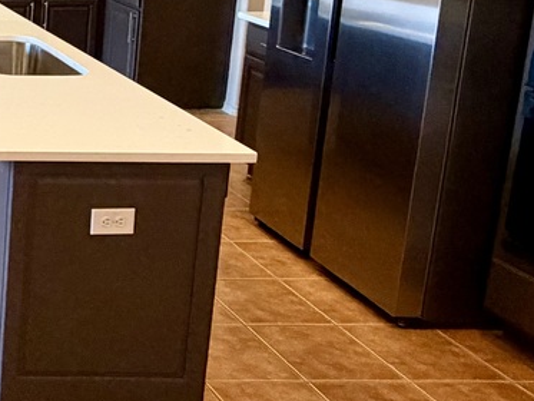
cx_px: -273
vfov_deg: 25.7
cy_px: 4
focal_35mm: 54
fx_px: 833
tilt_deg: -10.7
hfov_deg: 25.9
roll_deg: +0.4
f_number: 2.2
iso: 500
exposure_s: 1/60
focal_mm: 2.22
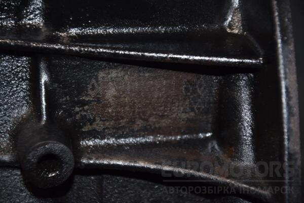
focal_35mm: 158
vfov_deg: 8.7
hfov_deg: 13.0
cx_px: 152
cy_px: 102
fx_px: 1330
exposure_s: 1/60
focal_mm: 105
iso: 800
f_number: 5.6
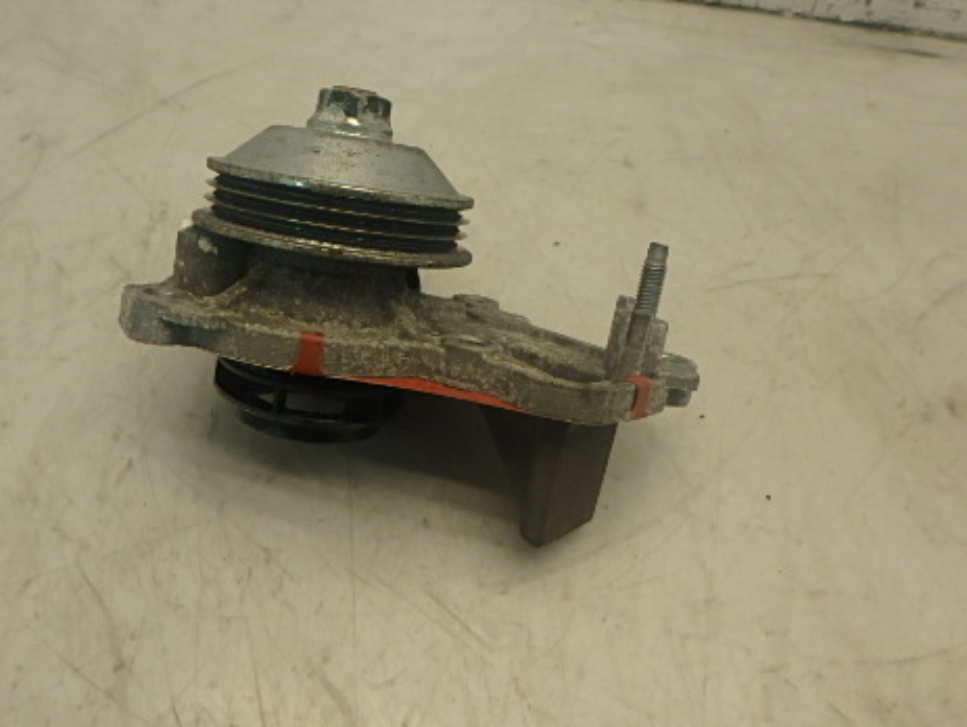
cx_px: 391
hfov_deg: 61.1
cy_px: 309
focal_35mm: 29
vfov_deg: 48.1
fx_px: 811
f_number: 3.5
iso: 160
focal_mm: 3.7
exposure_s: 1/60
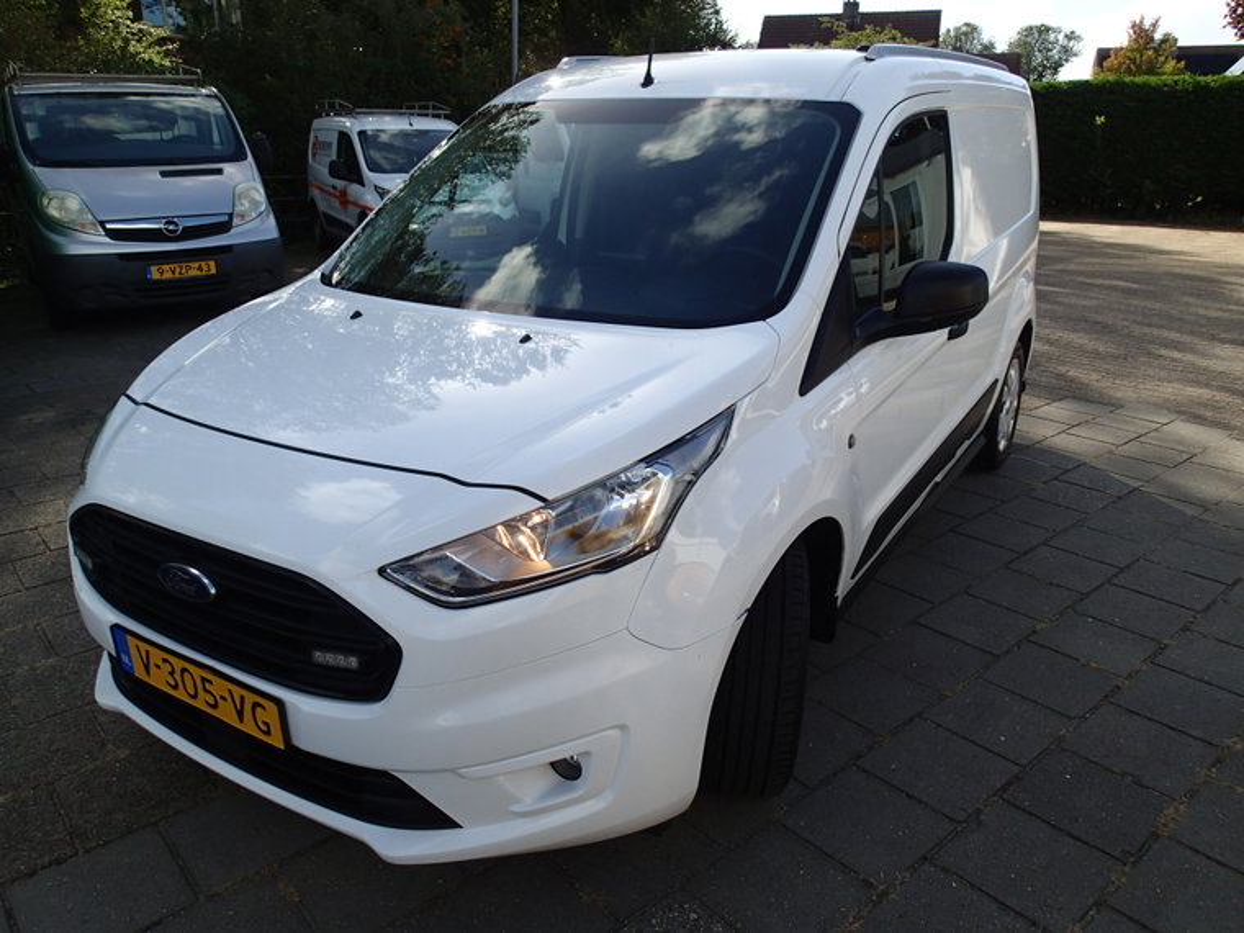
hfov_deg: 69.4
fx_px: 898
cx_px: 622
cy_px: 466
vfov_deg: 54.9
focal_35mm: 25
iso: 100
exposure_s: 1/1000
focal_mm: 4.5
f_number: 2.8
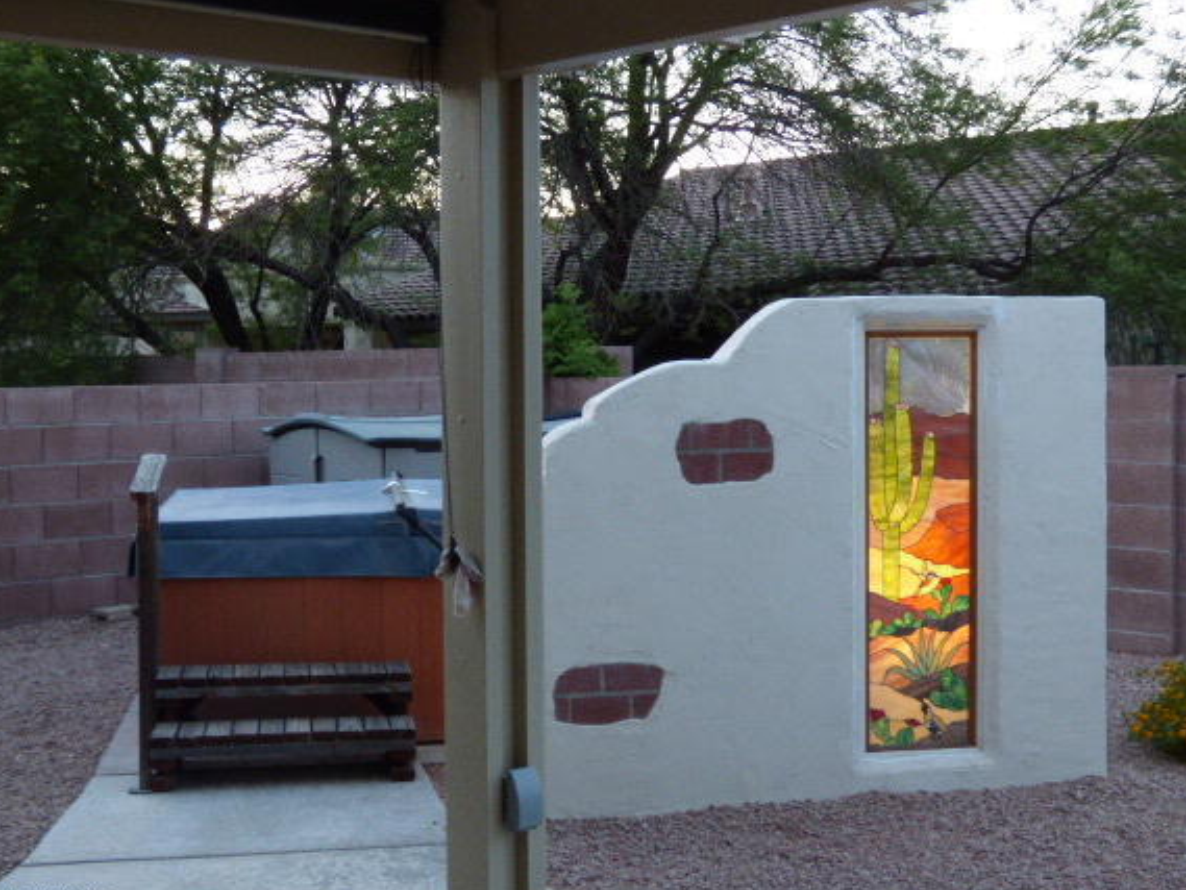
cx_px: 586
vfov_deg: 27.0
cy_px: 448
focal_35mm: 54
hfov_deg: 35.5
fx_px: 1851
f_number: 3.8
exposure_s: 1/5
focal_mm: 8.24
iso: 400
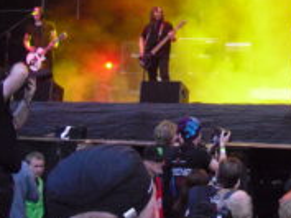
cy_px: 30
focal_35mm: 86
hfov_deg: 21.5
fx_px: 723
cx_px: 324
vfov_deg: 17.0
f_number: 2.8
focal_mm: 6.2
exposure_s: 1/80
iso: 400
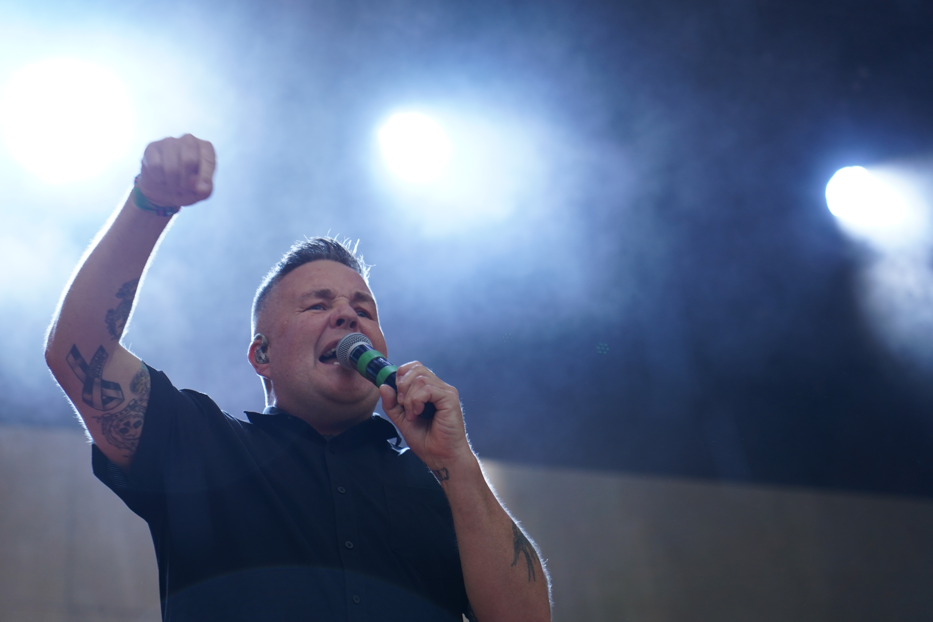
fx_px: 2721
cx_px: 466
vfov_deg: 13.0
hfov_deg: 19.5
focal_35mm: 105
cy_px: 311
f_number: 4
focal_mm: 105
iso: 800
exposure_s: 1/125
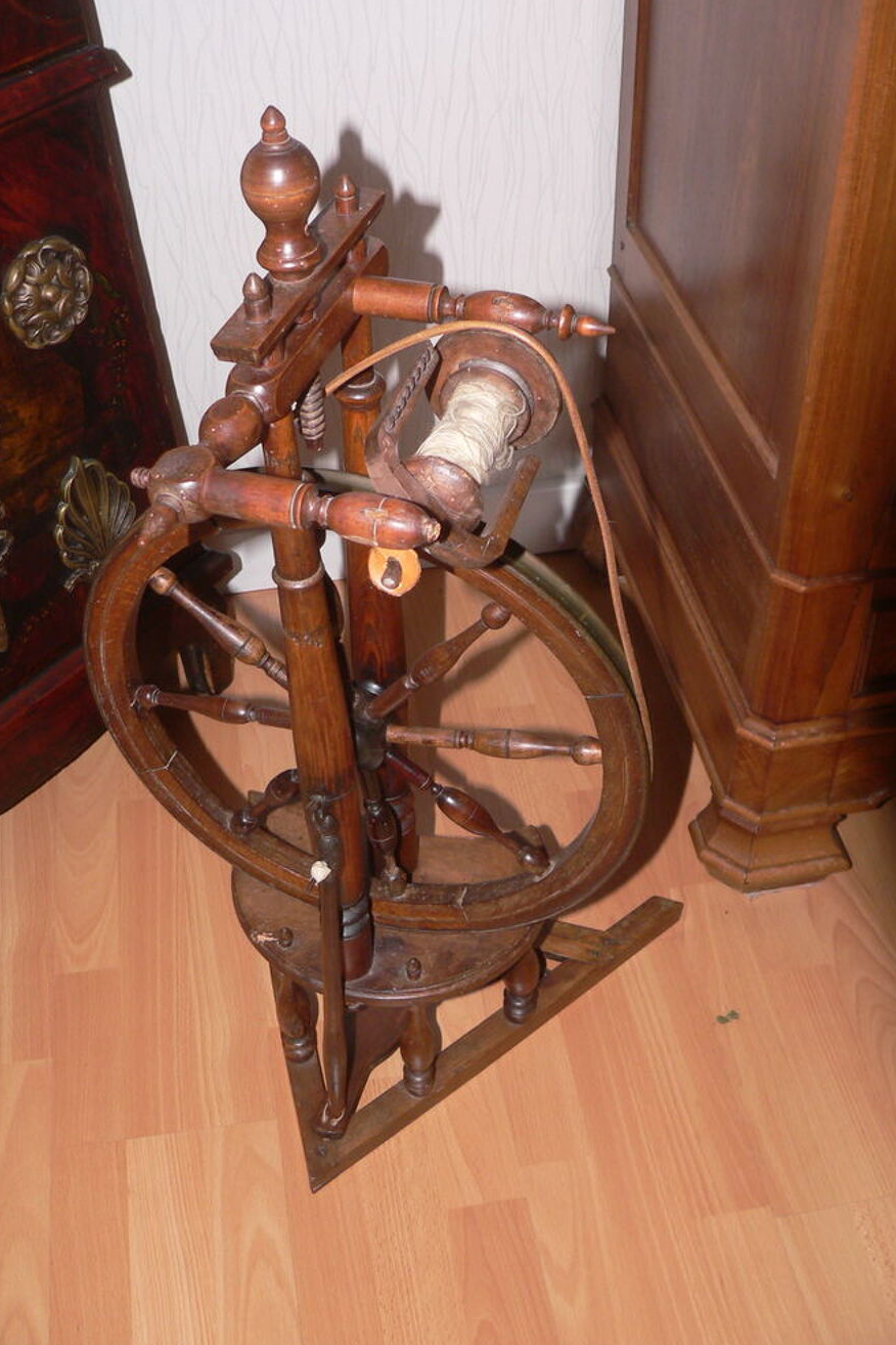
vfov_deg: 50.7
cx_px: 436
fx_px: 1419
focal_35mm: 38
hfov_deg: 35.1
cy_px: 670
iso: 100
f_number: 2.8
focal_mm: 6
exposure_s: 1/60
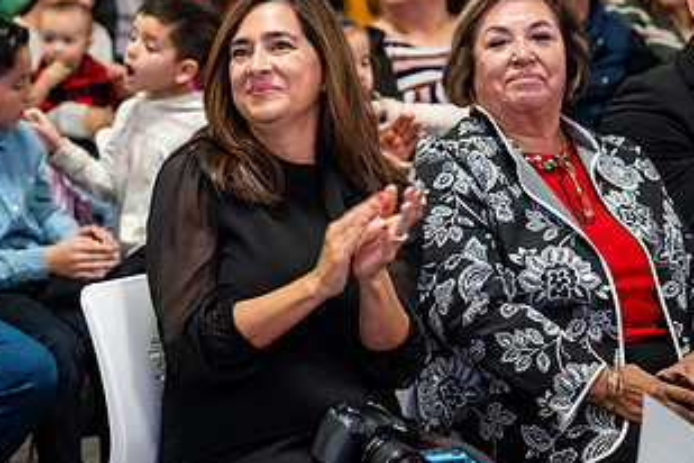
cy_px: 122
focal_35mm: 135
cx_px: 276
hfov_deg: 15.2
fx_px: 2602
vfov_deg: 10.1
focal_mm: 70
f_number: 2.8
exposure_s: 1/200
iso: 3200
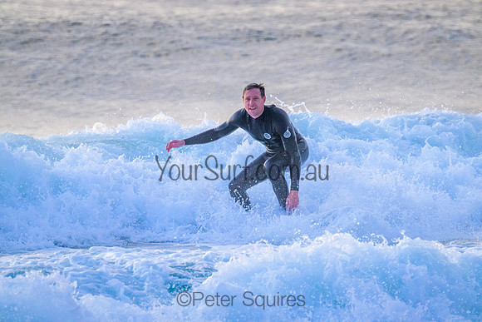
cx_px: 241
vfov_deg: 1.7
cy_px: 161
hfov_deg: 2.6
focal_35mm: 800
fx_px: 10713
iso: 6400
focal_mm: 800
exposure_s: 1/1250
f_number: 11
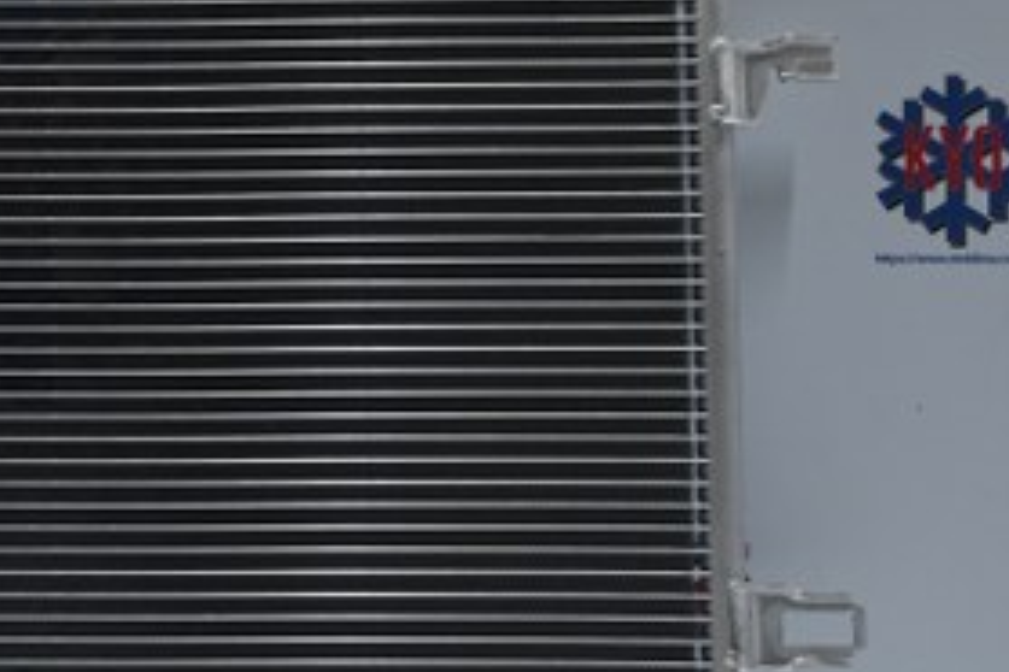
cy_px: 336
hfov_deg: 25.5
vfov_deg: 18.4
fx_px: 2076
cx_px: -72
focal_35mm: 74
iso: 320
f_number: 4.2
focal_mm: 23
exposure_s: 1/40
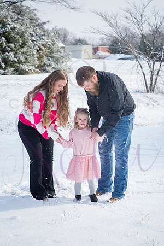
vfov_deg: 23.6
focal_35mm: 86
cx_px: 82
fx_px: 588
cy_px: 123
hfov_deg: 15.9
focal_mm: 86
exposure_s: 1/1000
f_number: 8
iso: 640
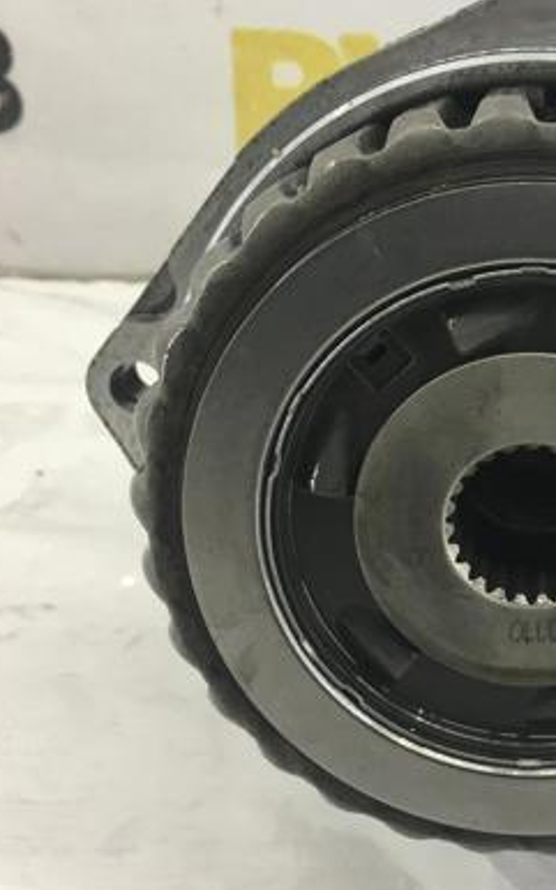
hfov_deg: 24.3
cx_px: 538
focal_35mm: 51
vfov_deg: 39.6
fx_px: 1237
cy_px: 424
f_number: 2.2
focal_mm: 4.15
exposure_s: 1/33
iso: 25
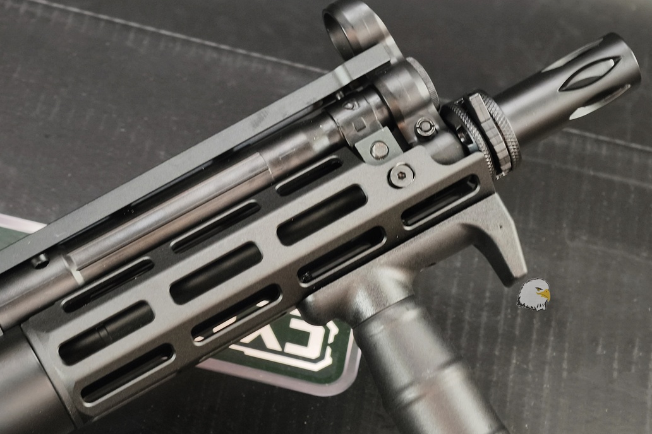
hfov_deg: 19.8
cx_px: 298
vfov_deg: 13.3
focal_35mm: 103
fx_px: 1865
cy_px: 220
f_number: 2.67
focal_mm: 22.48
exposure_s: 1/10.9
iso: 994
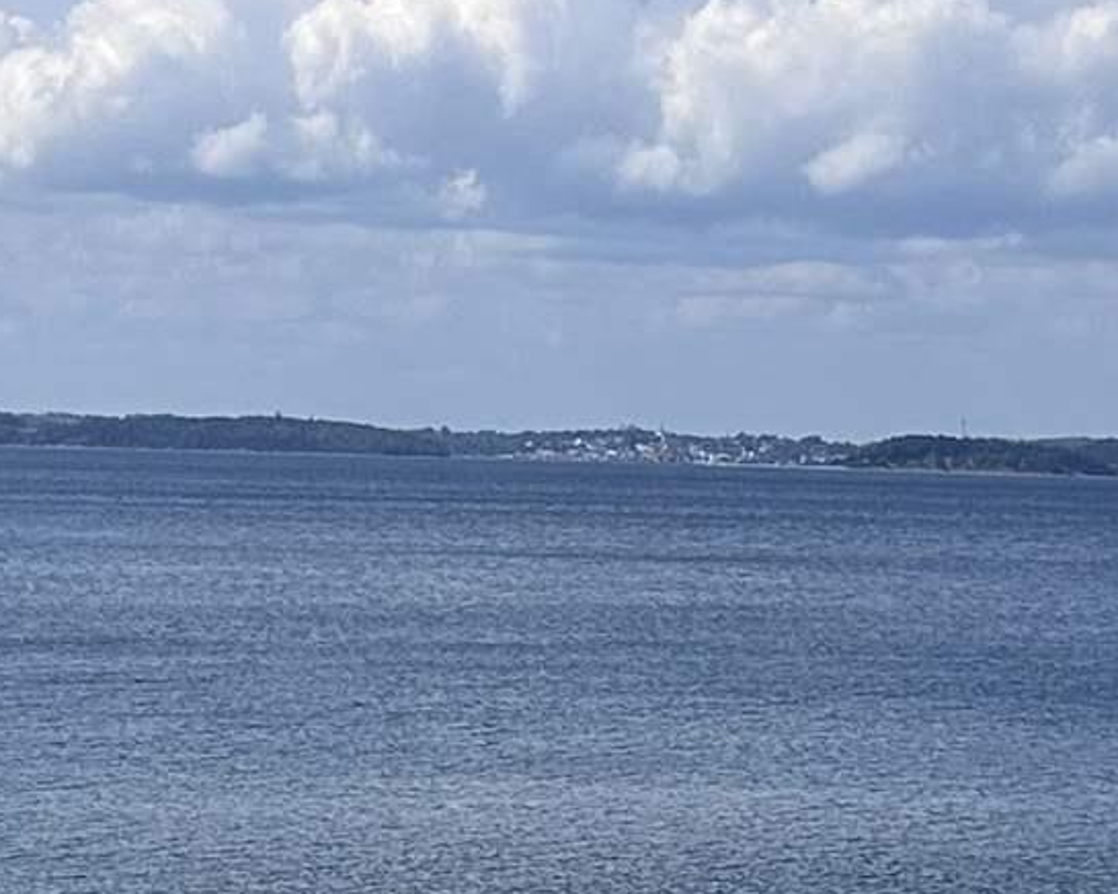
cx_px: 349
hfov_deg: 14.6
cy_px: 53
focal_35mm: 132
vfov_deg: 11.6
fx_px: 4368
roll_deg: -0.1
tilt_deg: +6.4
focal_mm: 6.86
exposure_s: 1/8197
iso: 80
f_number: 1.78
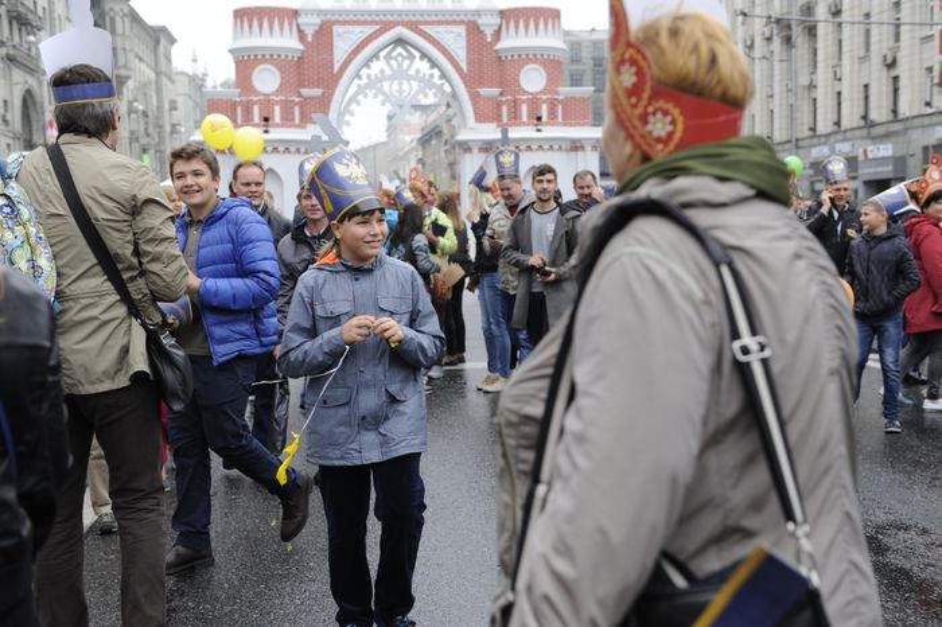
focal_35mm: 48
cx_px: 471
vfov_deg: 28.0
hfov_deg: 41.1
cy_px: 314
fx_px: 1255
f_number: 4
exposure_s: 1/400
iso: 400
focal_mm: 48
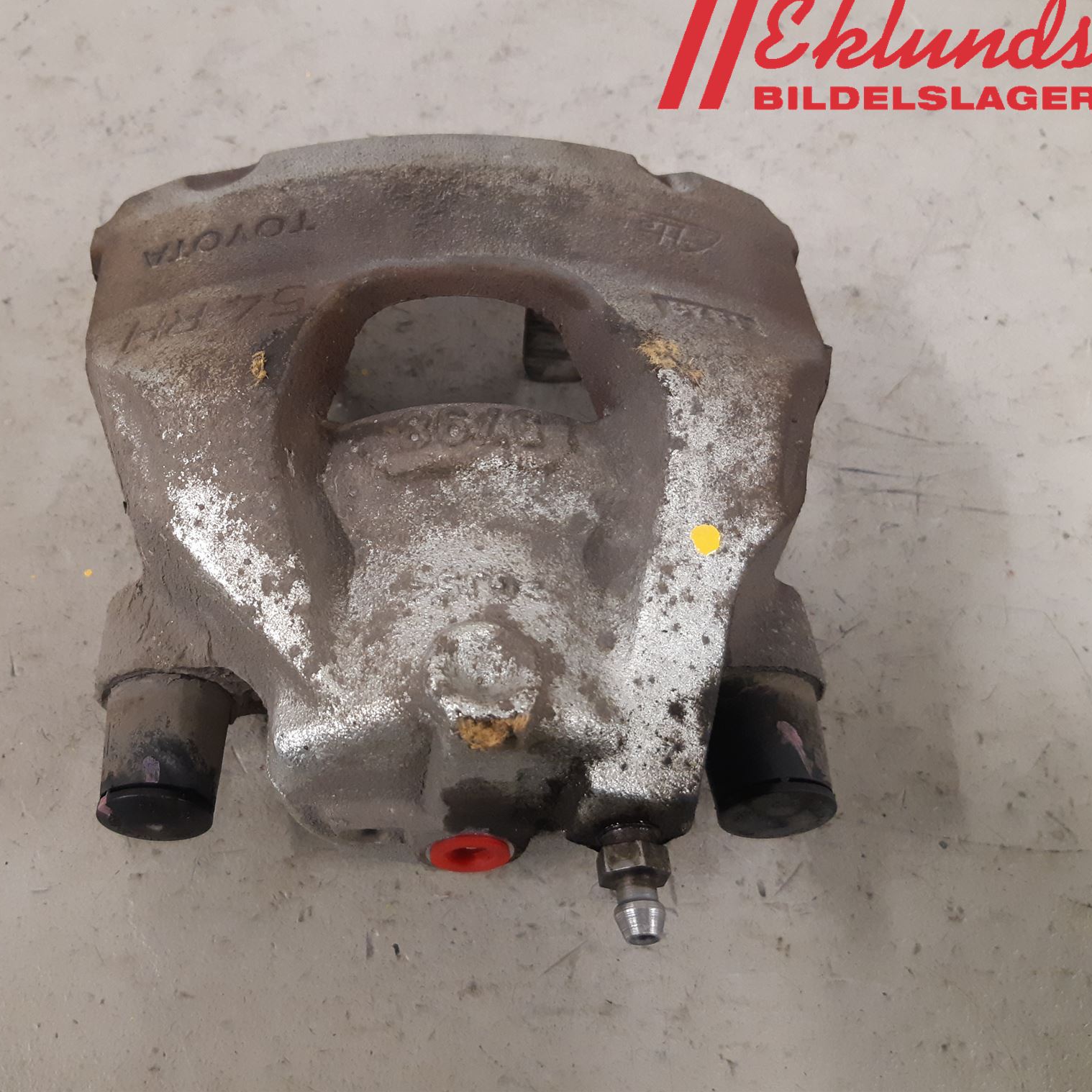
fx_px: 1106
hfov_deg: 51.5
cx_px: 363
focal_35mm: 31
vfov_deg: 52.5
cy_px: 540
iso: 250
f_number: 1.7
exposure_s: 1/50
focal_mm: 3.93
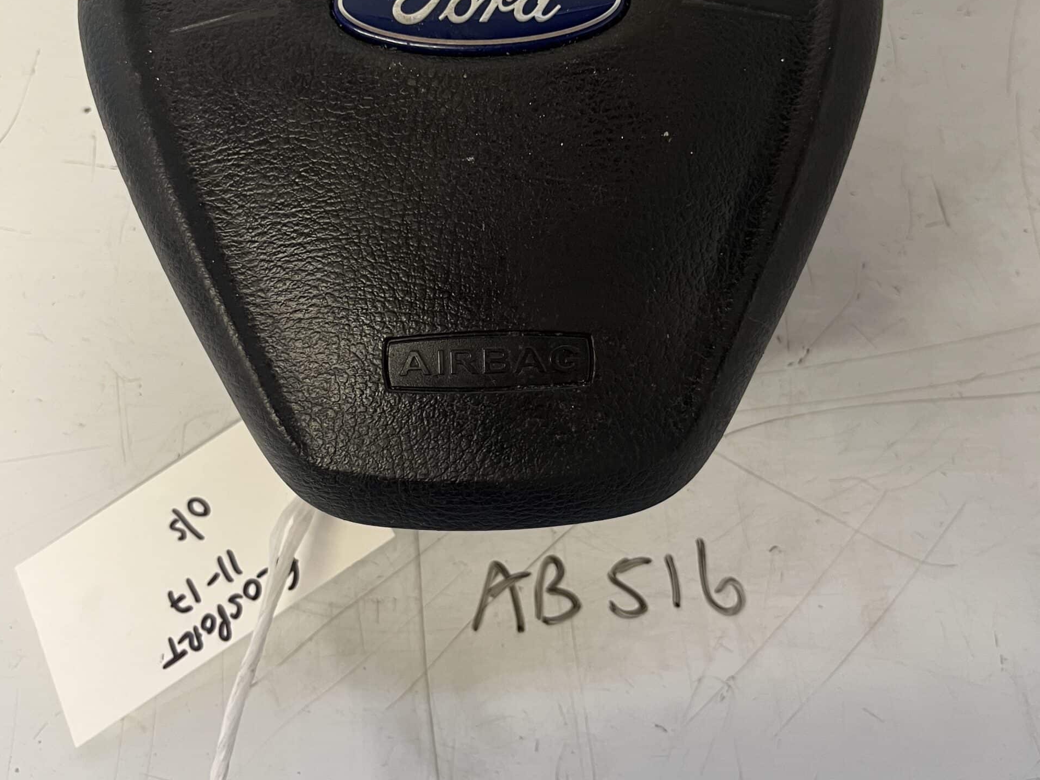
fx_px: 1051
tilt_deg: -72.3
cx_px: 519
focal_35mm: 35
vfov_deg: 40.4
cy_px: 290
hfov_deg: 52.6
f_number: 1.6
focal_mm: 5.1
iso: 125
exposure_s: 1/50
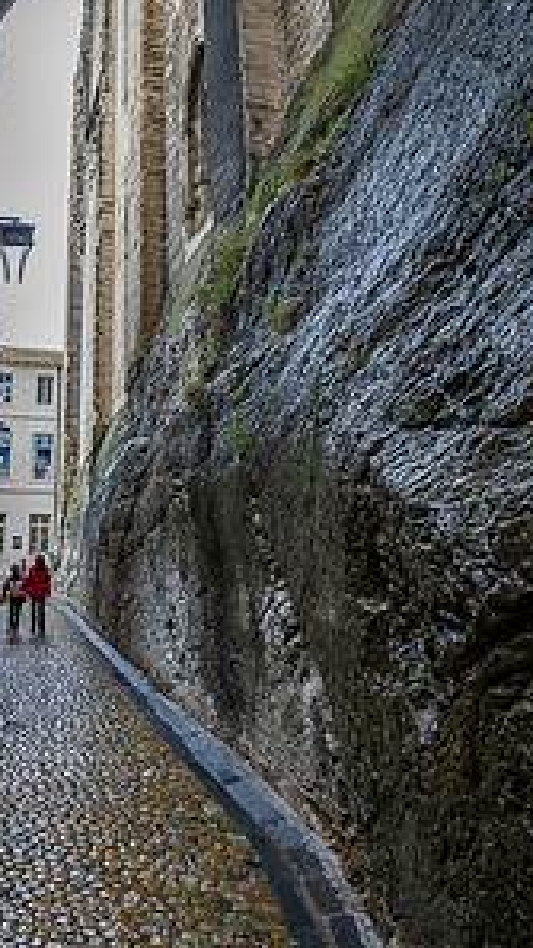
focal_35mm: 27
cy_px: 338
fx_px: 679
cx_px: 137
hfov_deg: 41.7
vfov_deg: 68.4
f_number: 8
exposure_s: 1/200
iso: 1600
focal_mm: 17
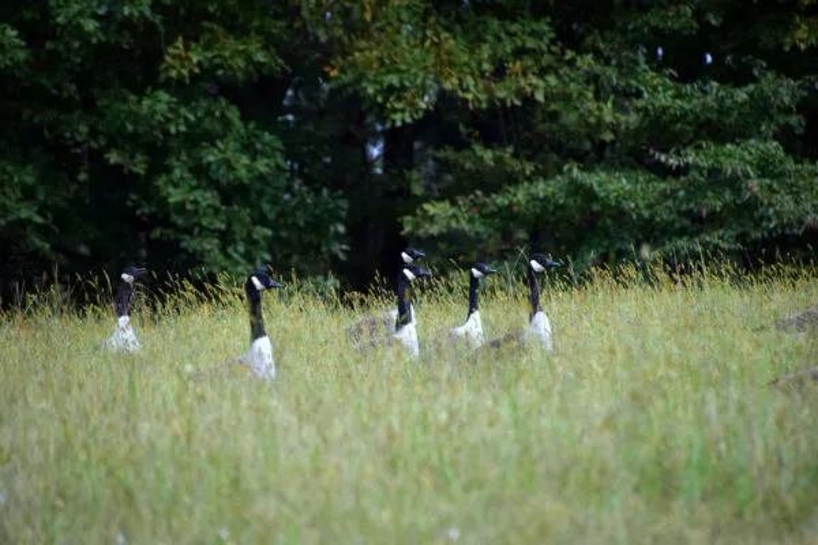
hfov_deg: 4.6
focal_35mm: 450
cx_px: 409
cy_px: 272
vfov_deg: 3.1
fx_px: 10224
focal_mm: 300
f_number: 6.3
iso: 500
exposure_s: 1/1000
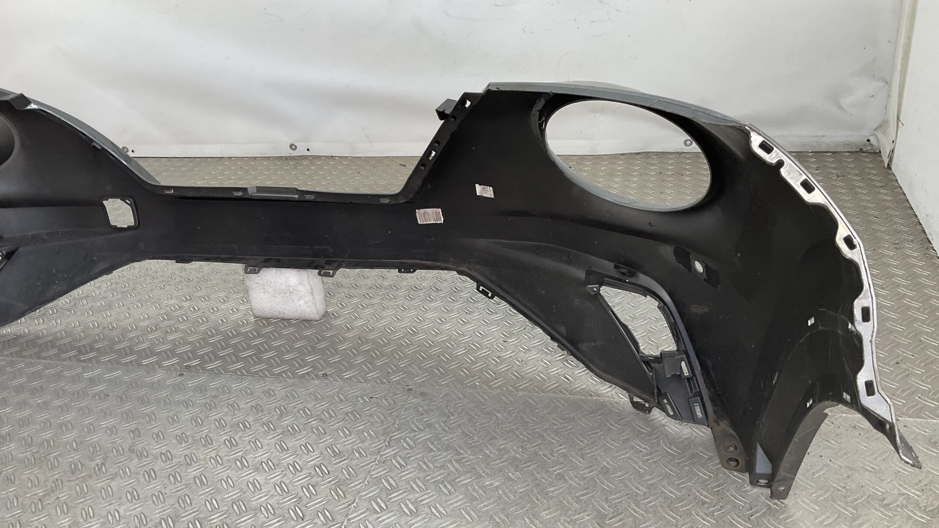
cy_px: 309
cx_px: 471
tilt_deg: -27.8
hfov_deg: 61.0
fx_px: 797
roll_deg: +5.7
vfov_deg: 36.6
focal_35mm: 32
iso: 16
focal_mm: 3
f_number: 1.8
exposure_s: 1/102
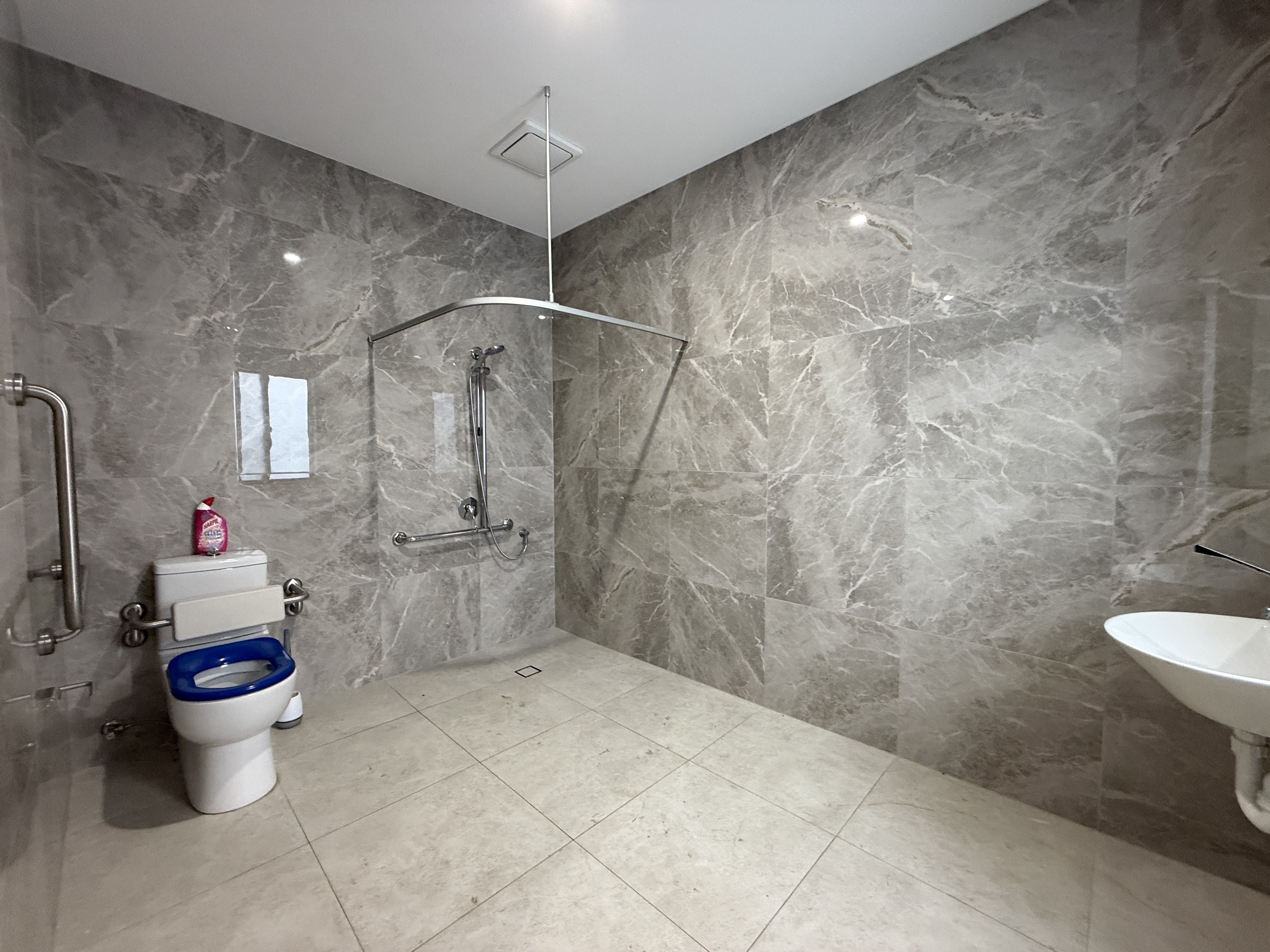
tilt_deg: -2.7
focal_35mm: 14
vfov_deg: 85.7
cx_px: 635
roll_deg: +0.5
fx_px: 514
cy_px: 476
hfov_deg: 102.1
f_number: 2.2
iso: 320
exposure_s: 1/50
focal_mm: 2.22
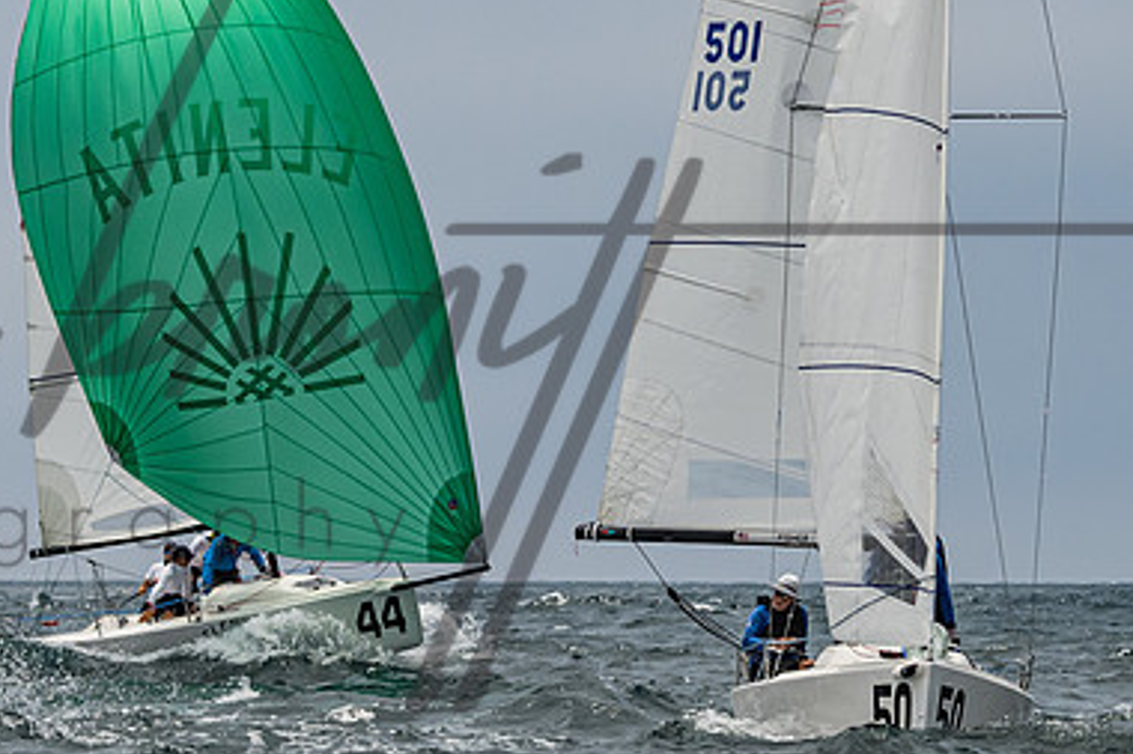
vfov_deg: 4.3
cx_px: 930
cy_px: 402
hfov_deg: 6.4
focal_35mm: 323
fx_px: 10161
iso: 400
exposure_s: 1/3200
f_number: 6.3
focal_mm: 120
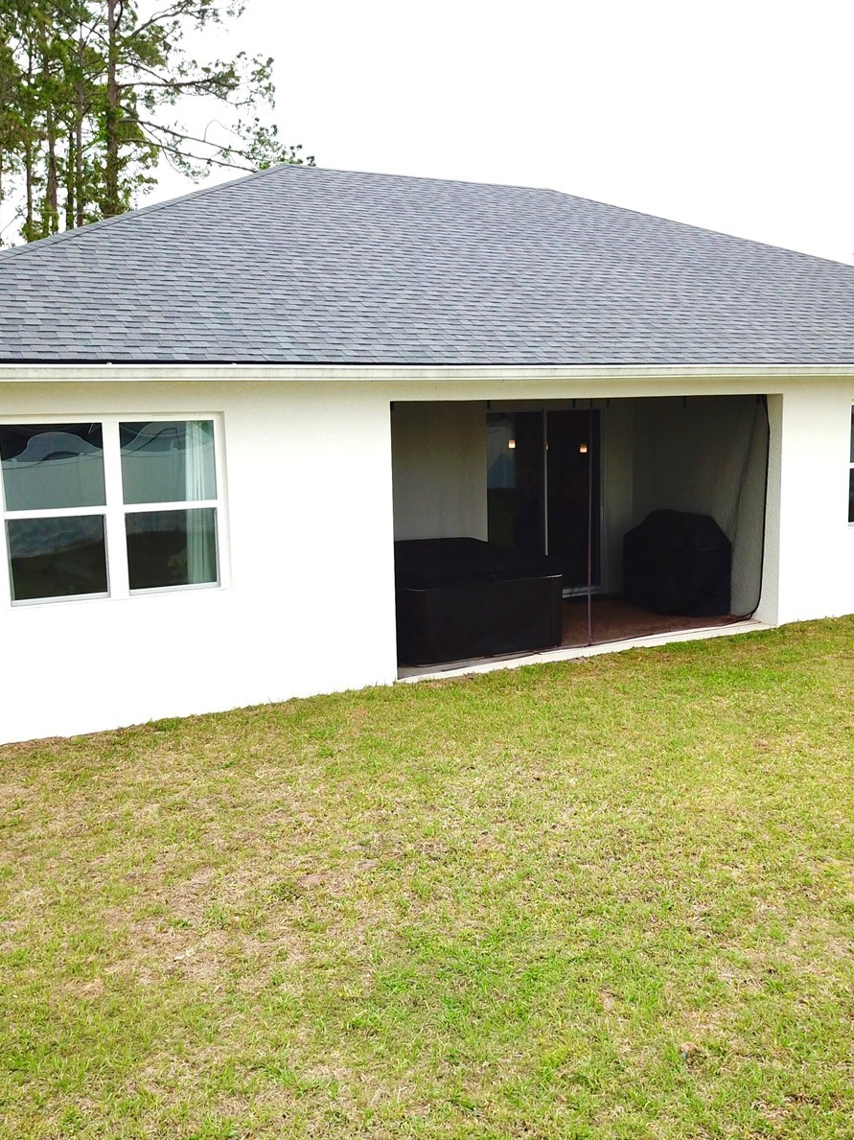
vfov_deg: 52.6
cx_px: 459
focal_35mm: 35
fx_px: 1152
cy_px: 568
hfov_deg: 40.7
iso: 100
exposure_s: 1/483
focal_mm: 4.73
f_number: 2.2
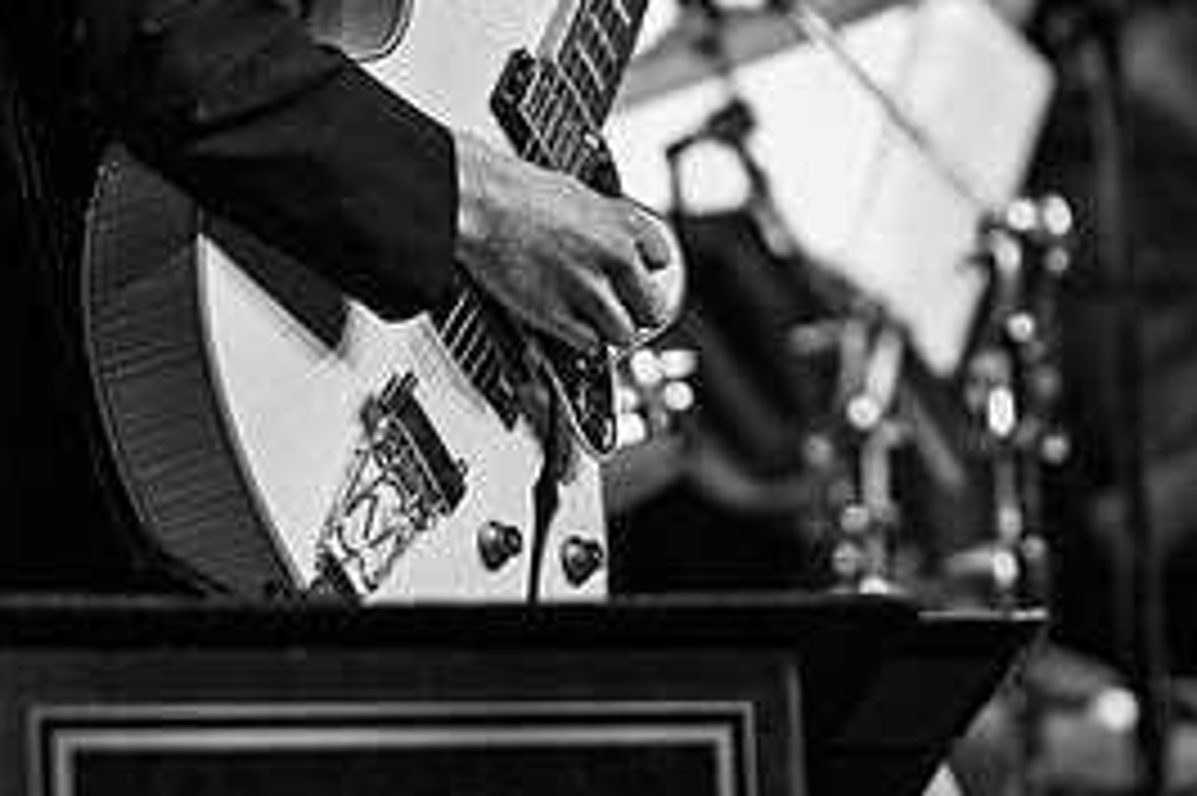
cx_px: 747
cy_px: 274
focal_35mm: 455
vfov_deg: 3.0
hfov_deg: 4.5
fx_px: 15119
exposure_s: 1/320
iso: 4000
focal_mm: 200
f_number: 2.8
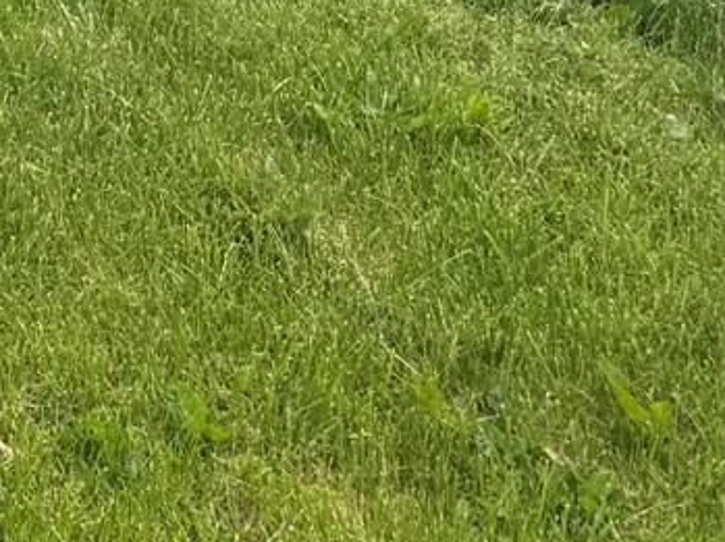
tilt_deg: +4.7
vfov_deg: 9.1
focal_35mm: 141
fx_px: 2950
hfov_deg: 12.1
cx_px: -833
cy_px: -872
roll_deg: +1.1
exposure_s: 1/1812
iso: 100
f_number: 1.78
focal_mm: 6.76
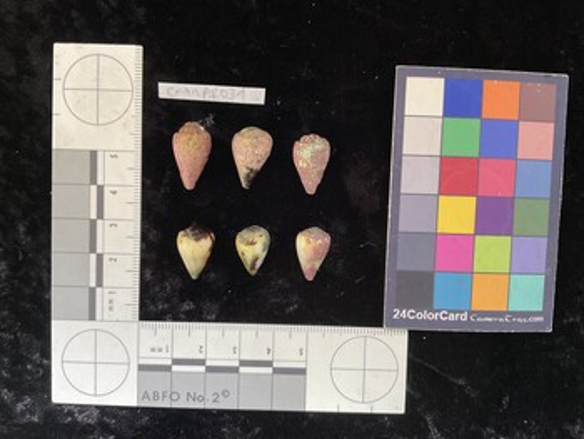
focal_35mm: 29
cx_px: 292
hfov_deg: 61.6
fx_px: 490
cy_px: 220
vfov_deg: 48.3
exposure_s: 1/60
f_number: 1.8
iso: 80
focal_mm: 3
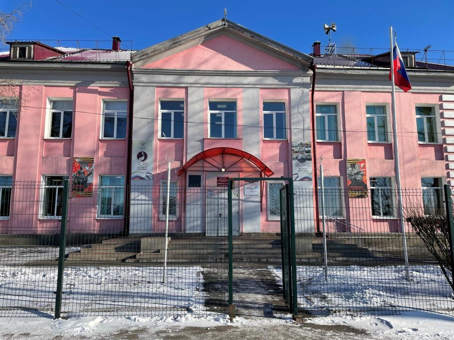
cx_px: 227
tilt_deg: +9.8
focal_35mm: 26
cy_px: 170
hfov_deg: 67.3
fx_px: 341
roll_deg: +0.9
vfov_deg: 53.1
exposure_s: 1/2882
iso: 32
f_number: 1.6
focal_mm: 4.2
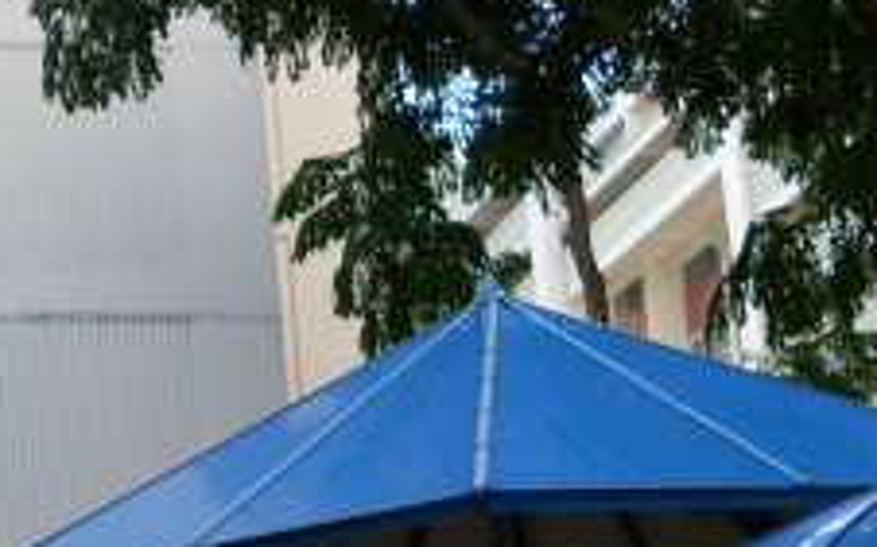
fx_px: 2341
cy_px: 710
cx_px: -74
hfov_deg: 20.3
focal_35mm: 98
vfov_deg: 12.9
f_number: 2.8
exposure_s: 1/350
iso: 80
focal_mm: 6.3
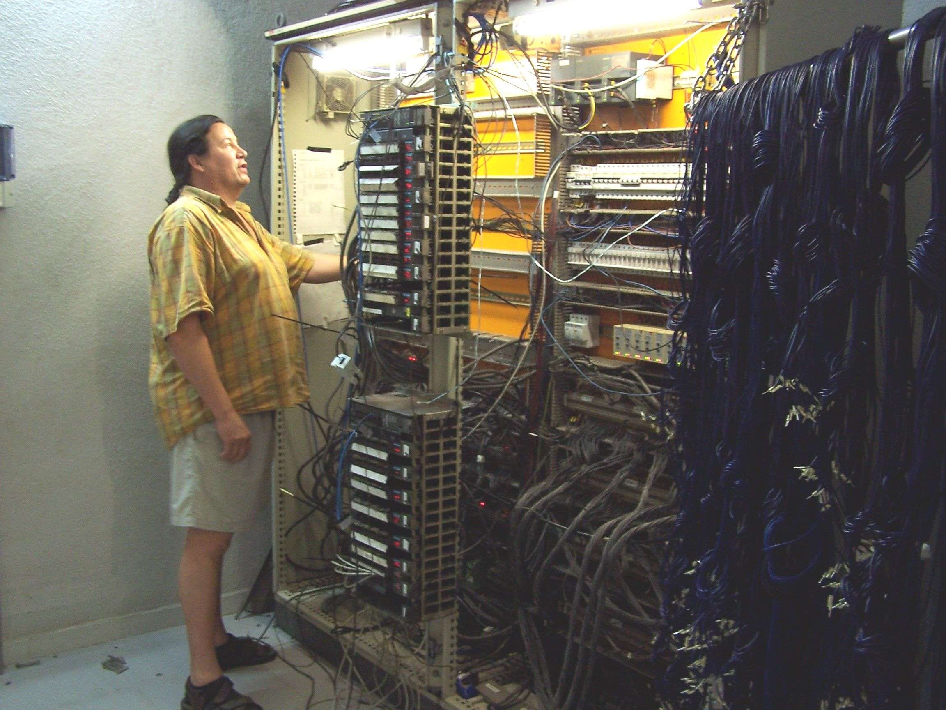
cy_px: 355
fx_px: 1038
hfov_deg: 49.0
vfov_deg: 37.7
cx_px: 473
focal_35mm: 38
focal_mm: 6.3
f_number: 2.8
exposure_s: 1/8
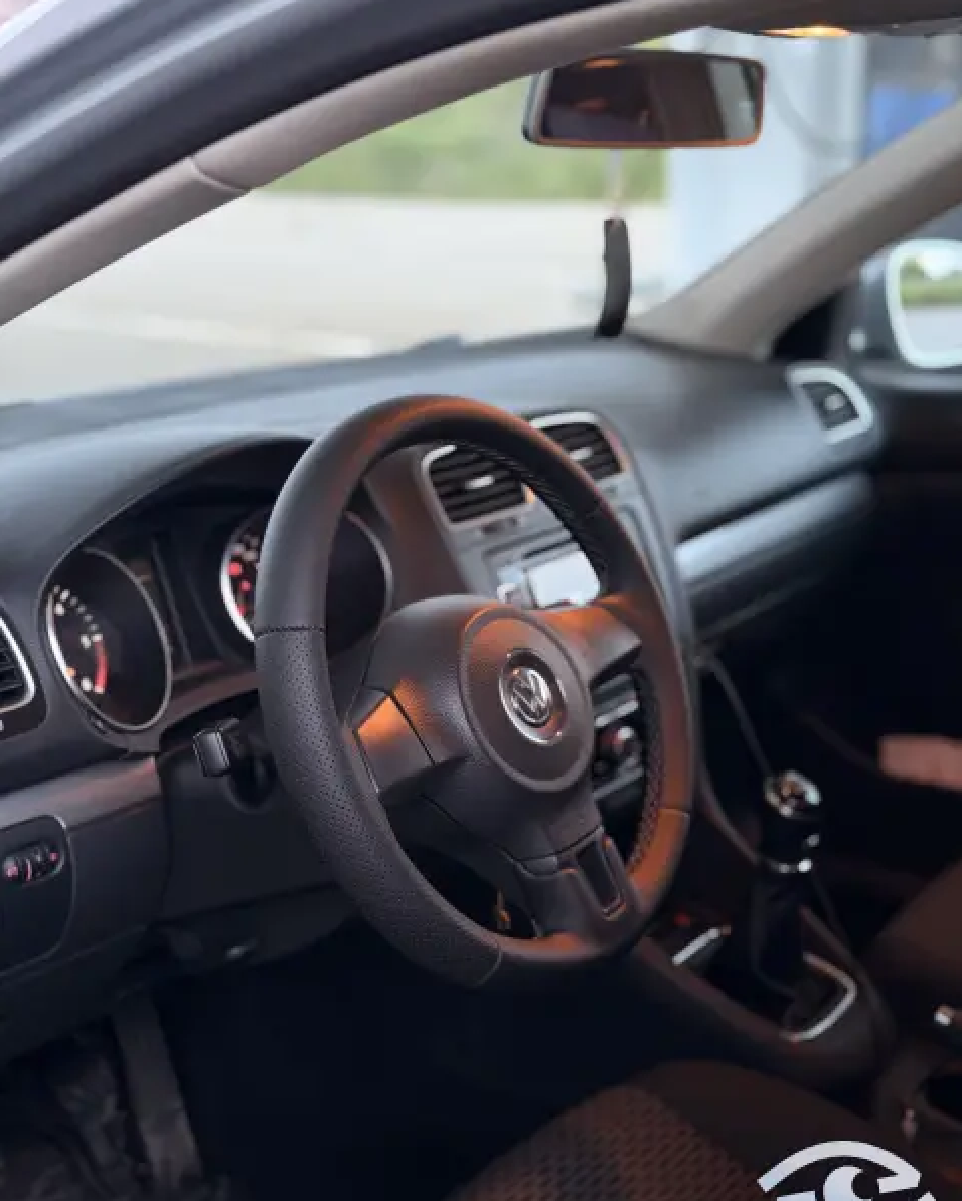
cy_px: 642
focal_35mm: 51
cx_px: 489
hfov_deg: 29.7
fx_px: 1814
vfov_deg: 36.6
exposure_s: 1/42
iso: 250
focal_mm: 6.76
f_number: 1.78
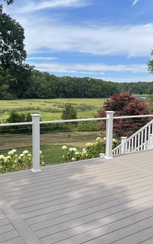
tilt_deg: -6.9
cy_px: 122
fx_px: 247
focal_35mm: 37
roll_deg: -0.9
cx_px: 75
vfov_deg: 52.7
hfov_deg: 34.4
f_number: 1.6
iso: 32
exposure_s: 1/3610
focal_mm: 4.2
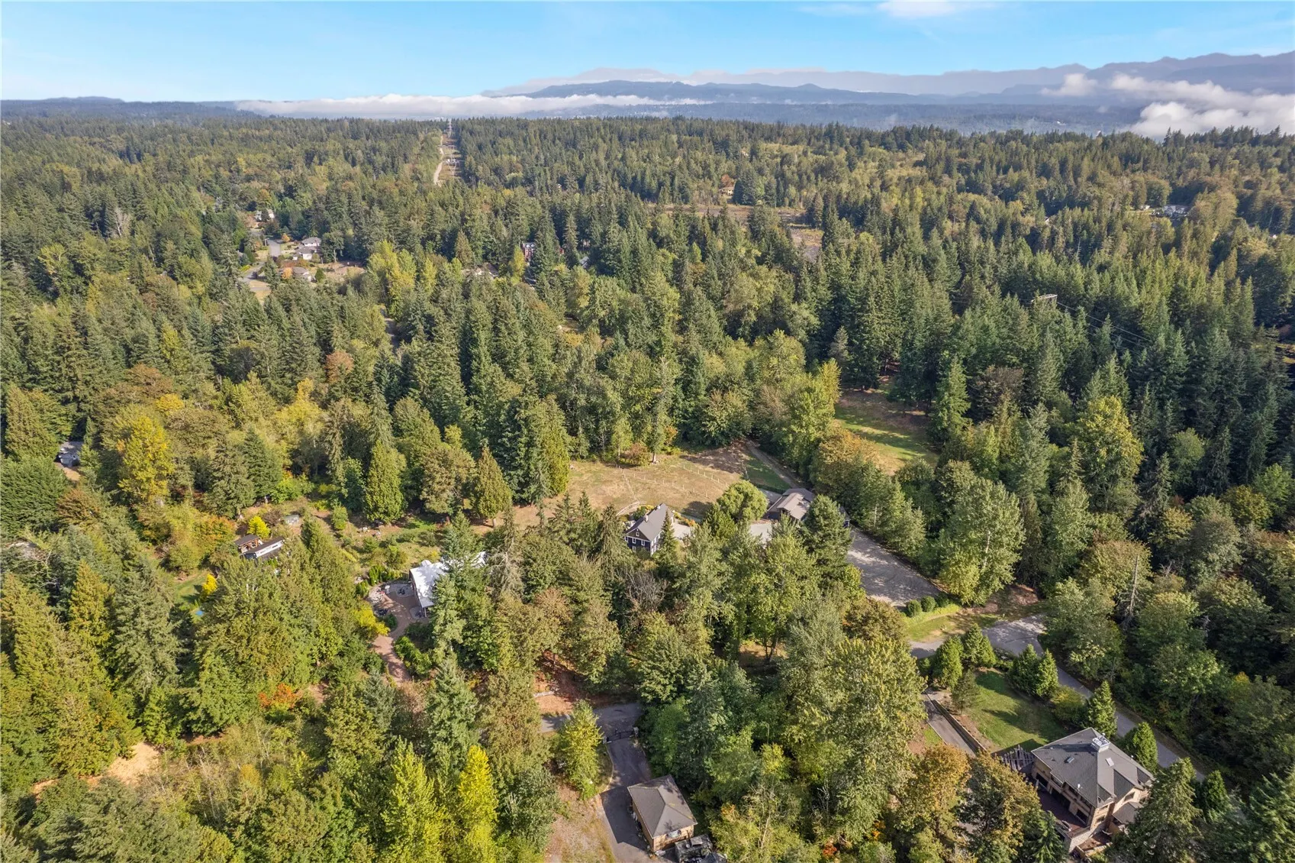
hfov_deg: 78.6
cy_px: 432
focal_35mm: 22
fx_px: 791
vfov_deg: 57.2
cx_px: 648
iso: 110
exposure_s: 1/320
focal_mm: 8.38
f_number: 2.8
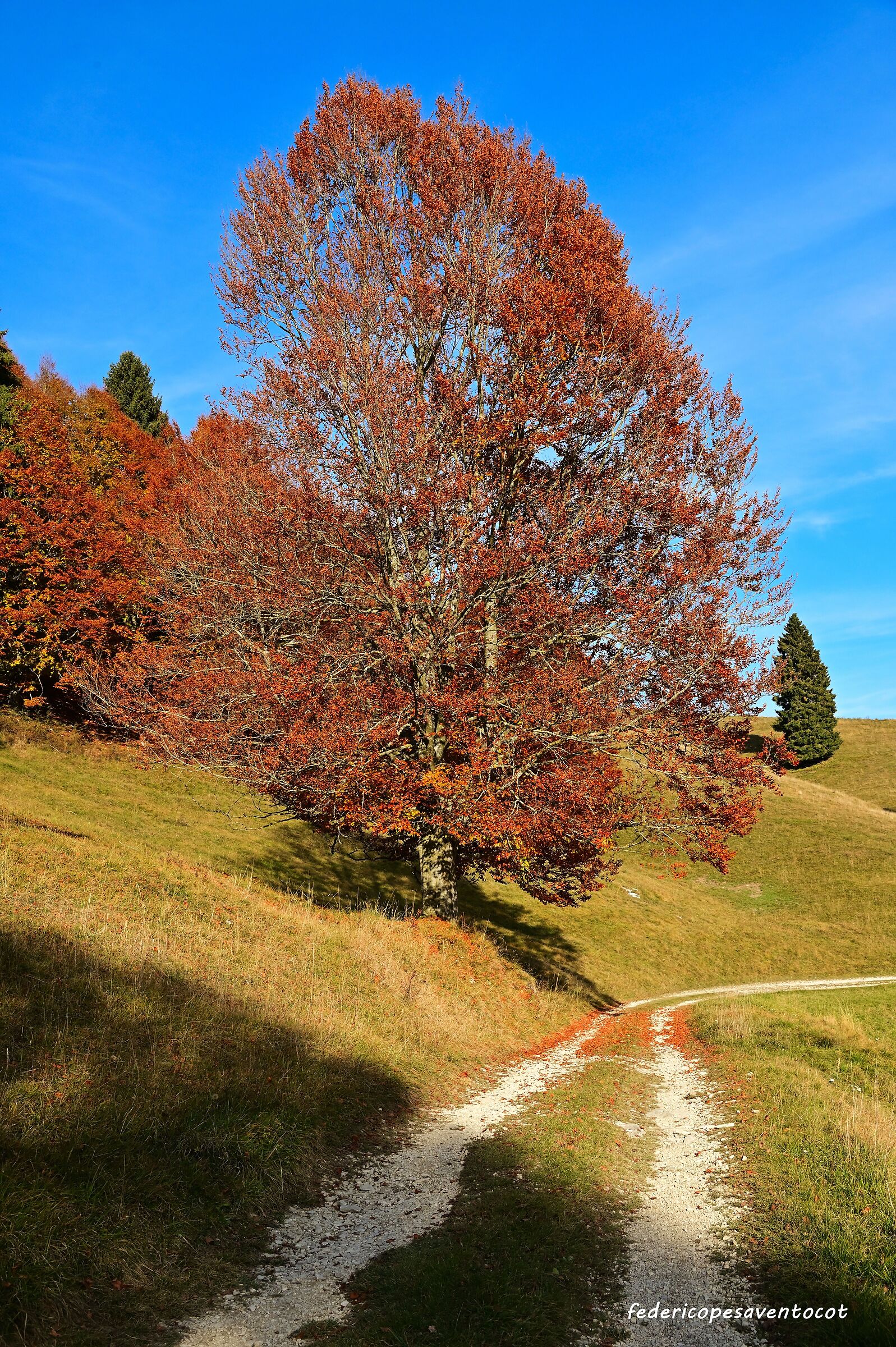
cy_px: 674
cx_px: 448
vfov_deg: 58.7
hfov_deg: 41.1
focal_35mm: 32
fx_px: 1196
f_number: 11
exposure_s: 1/500
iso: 500
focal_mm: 32
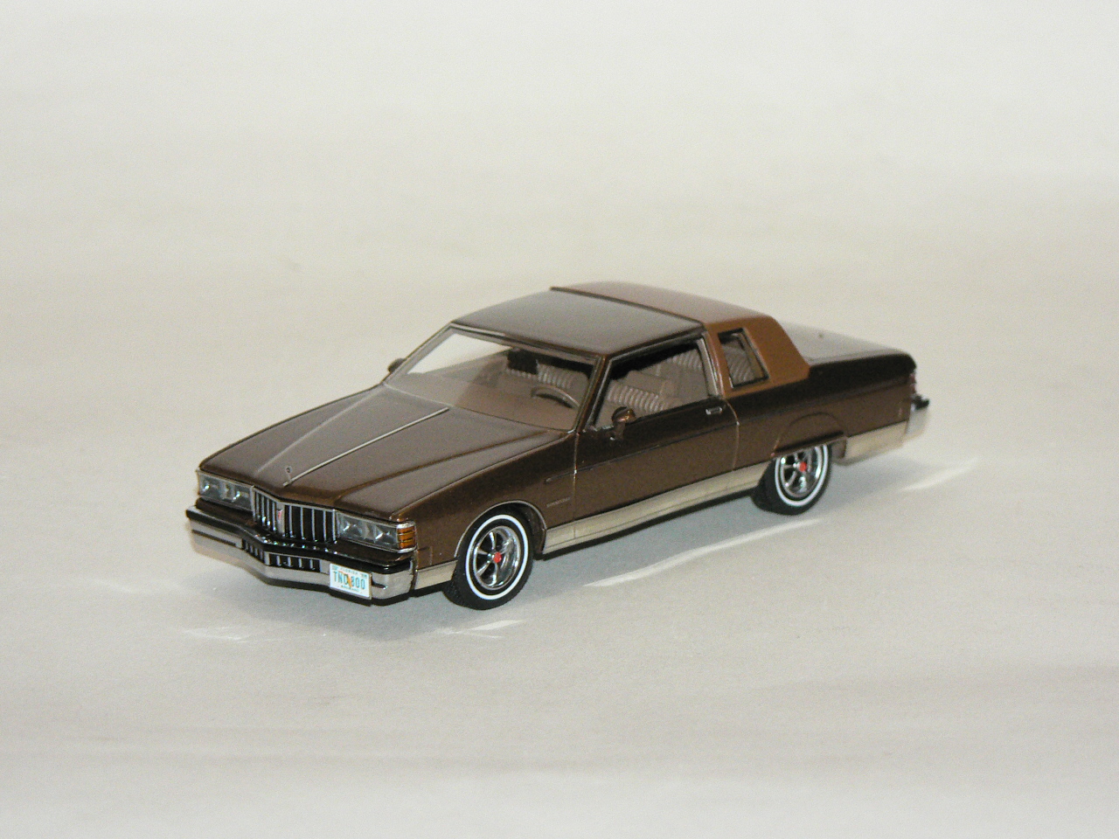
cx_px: 560
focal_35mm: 161
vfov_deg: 9.2
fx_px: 5205
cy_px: 420
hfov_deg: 12.3
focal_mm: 26.8
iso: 400
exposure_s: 1/60
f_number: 3.3
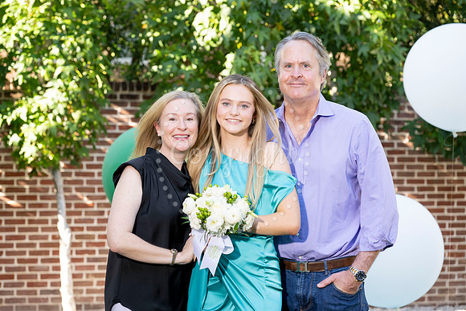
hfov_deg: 18.6
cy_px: 156
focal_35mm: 110
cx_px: 233
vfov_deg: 12.5
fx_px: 1424
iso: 400
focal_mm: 110
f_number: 5.6
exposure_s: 1/200
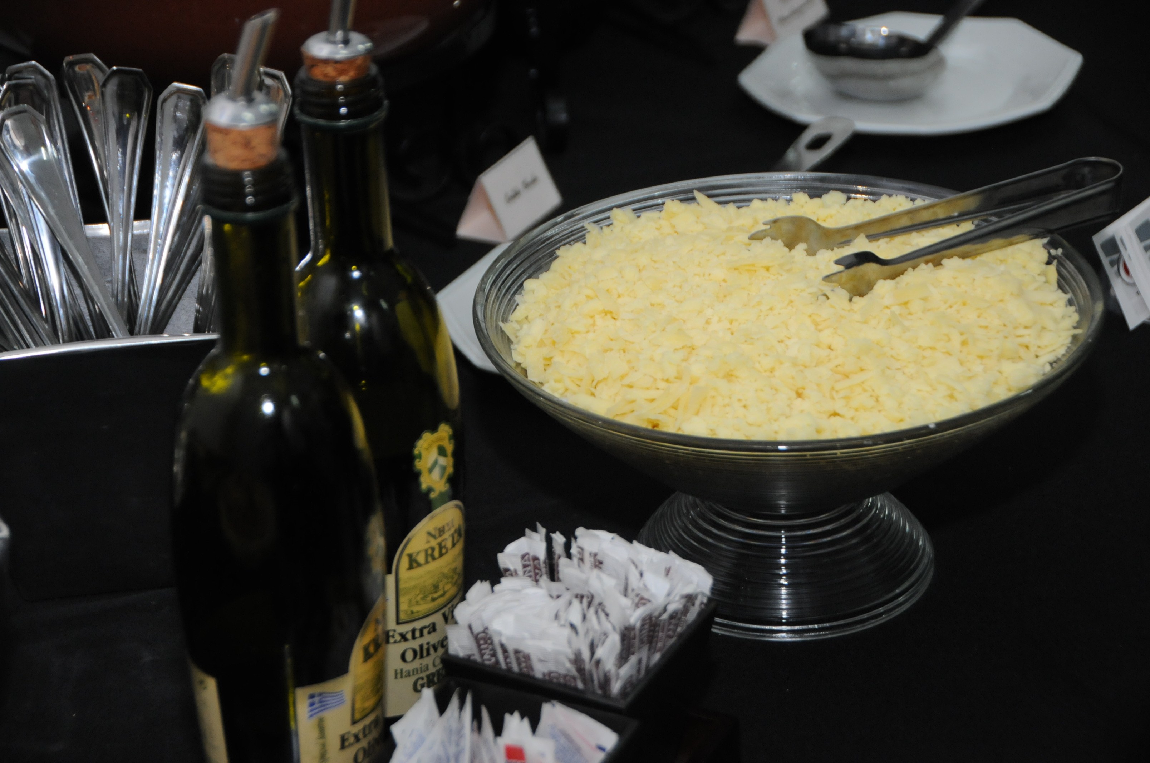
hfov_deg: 21.9
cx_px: 575
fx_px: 2967
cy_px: 382
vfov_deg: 14.7
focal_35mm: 93
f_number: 4.8
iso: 1250
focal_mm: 62
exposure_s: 1/160
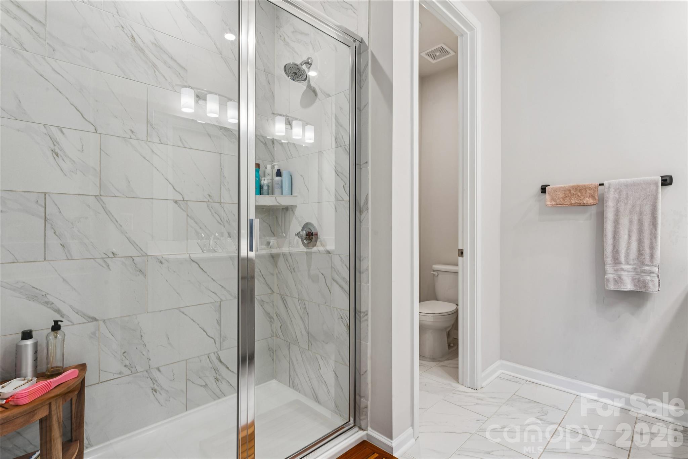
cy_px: 230
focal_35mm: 17
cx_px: 344
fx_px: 329
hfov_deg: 92.6
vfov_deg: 69.8
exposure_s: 1/2
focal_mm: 17.2
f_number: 13
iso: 100
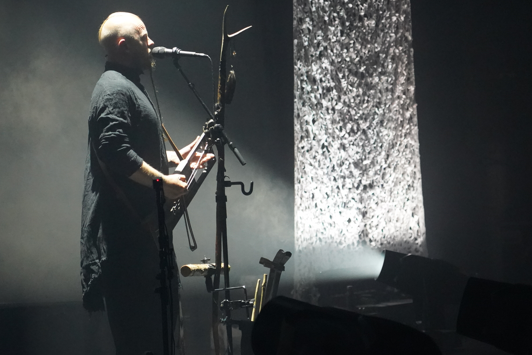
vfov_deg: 8.0
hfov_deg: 12.0
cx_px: 131
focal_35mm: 171
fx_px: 2527
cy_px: 154
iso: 10000
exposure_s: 1/160
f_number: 4
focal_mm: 105
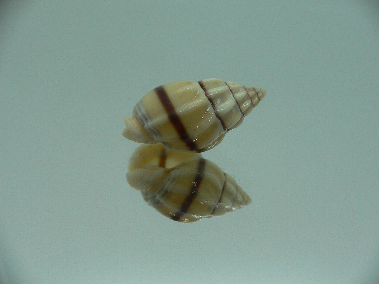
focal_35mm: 35
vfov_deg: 40.7
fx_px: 383
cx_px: 190
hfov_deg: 52.6
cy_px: 142
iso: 80
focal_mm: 4.6
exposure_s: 1/60
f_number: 2.8
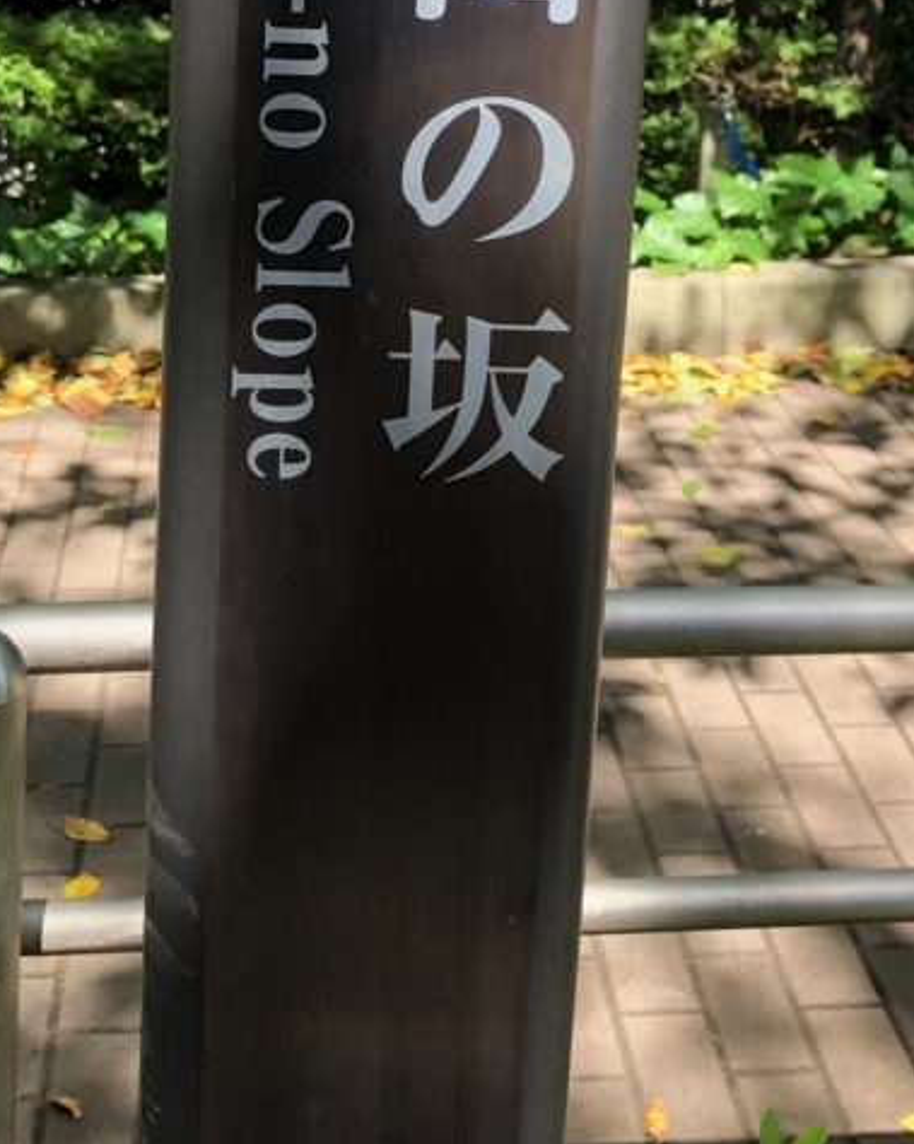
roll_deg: -3.3
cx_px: 412
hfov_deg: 25.8
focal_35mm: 59
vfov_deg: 31.0
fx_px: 1996
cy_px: 200
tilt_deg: -8.4
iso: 20
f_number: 1.8
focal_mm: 3.99
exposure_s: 1/171
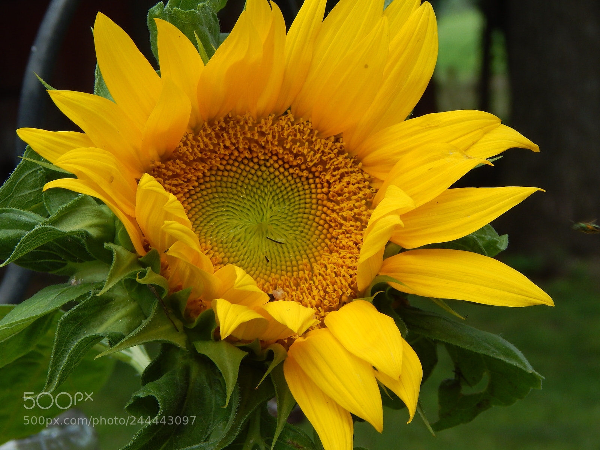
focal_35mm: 115
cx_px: 300
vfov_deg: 12.9
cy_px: 225
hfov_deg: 17.1
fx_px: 1993
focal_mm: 20.5
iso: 125
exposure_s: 1/500
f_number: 4.6
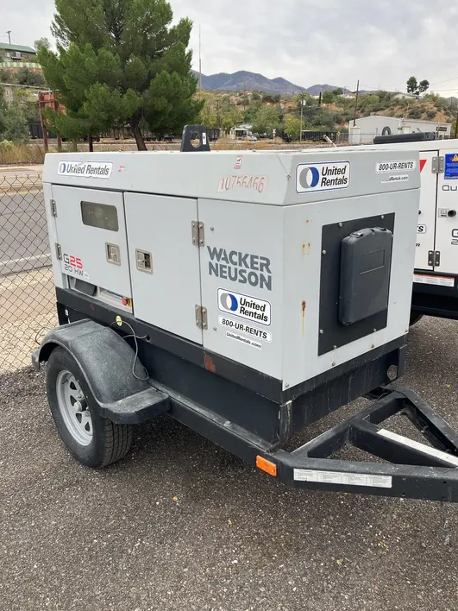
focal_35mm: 29
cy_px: 302
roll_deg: +0.1
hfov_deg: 48.2
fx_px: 512
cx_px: 236
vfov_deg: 61.7
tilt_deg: -16.8
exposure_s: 1/486
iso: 32
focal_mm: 3.99
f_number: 1.8
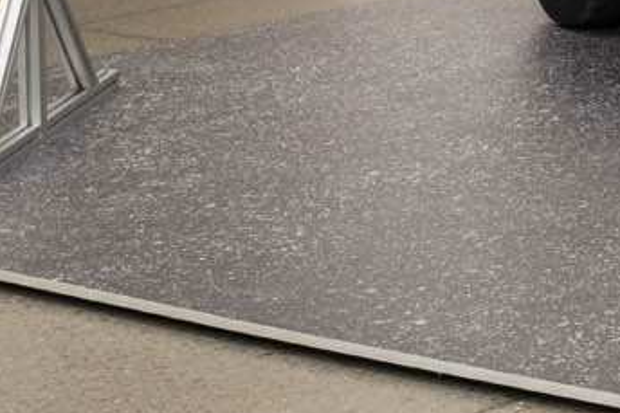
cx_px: 1354
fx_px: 2837
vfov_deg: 7.8
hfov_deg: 11.0
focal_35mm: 165
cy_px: -510
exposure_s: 1/125
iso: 500
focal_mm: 29.5
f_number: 6.3
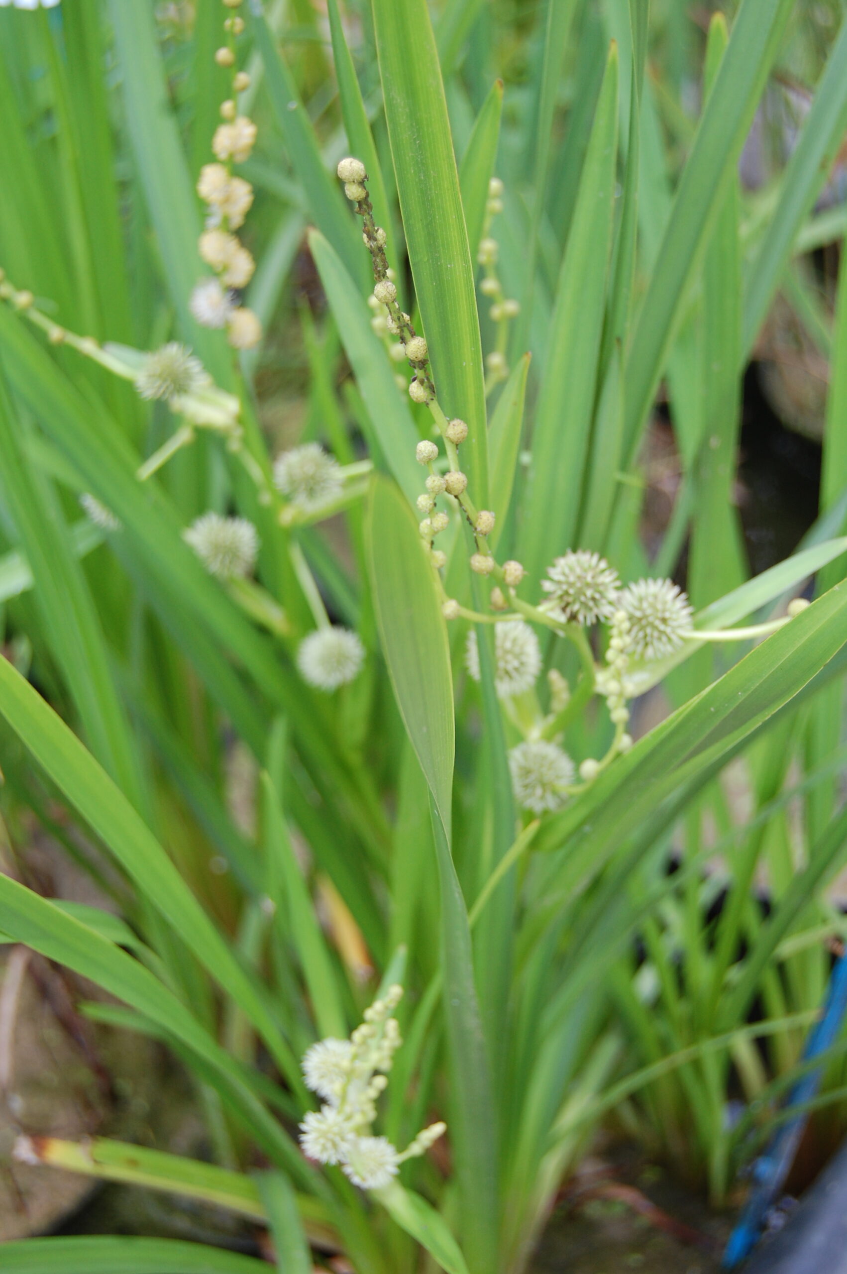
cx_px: 424
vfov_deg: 33.4
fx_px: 2121
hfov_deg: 22.6
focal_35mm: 60
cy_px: 637
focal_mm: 40
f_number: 5.6
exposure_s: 1/125
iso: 320
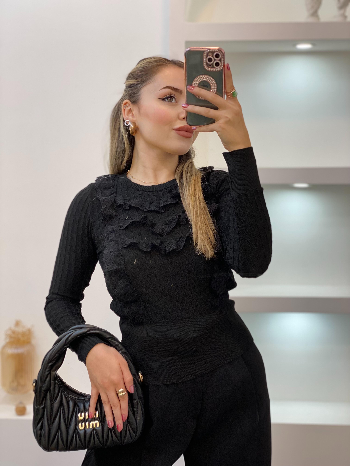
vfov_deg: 36.8
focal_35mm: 52
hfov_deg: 28.0
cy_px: 233
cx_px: 175
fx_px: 701
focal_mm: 6
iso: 100
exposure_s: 1/100
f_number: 2
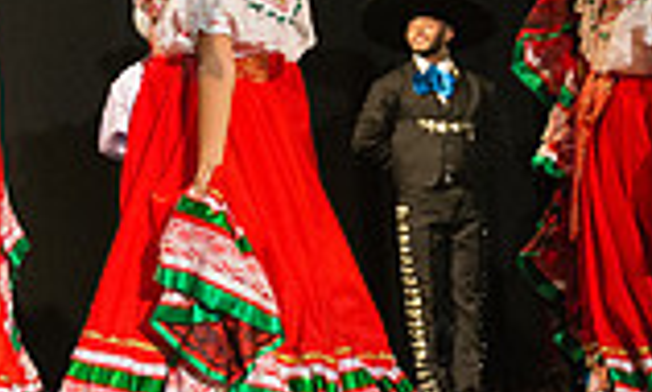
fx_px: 1705
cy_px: -34
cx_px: -201
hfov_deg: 19.8
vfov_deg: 12.9
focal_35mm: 97
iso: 4000
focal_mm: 24
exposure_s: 1/500
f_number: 2.8
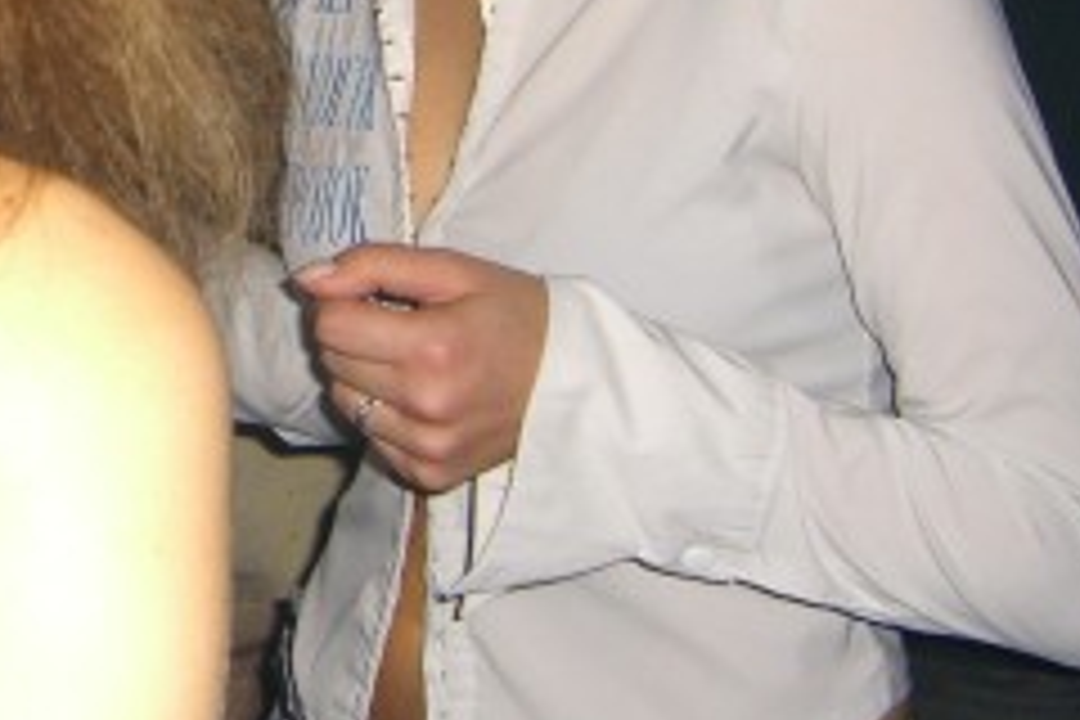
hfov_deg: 20.0
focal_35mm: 99
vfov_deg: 13.4
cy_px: -189
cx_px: 14
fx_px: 2970
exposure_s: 1/60
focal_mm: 7.9
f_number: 2.8
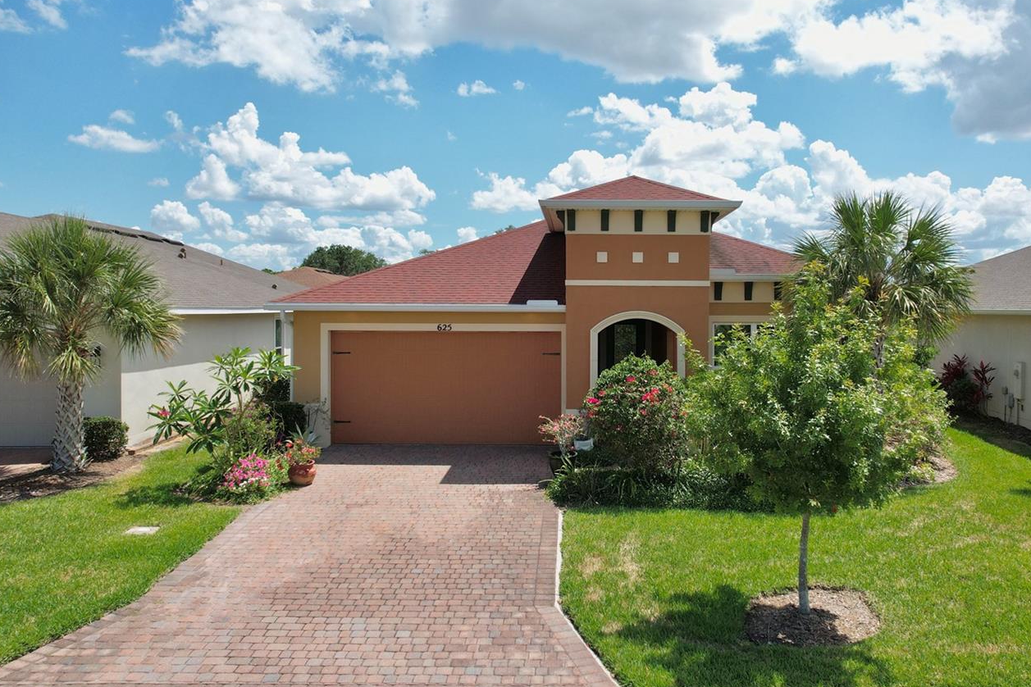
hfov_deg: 65.3
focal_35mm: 28
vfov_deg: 46.3
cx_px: 567
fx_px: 802
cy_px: 307
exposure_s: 1/3200
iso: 200
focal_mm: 8.38
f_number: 2.8
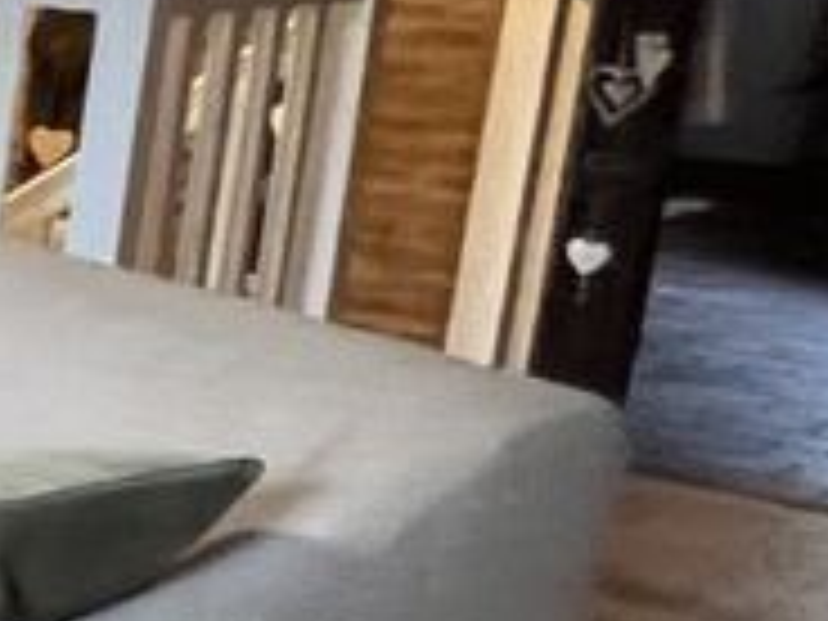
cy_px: 81
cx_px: -1714
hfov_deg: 11.2
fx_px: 2033
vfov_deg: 17.2
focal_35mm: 85
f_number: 1.8
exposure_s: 1/50
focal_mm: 1.57
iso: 640
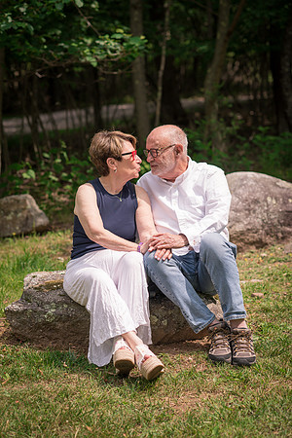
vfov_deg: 23.9
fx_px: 1034
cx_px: 146
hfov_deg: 16.1
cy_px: 219
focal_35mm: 85
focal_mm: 85
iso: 200
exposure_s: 1/1600
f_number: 3.2
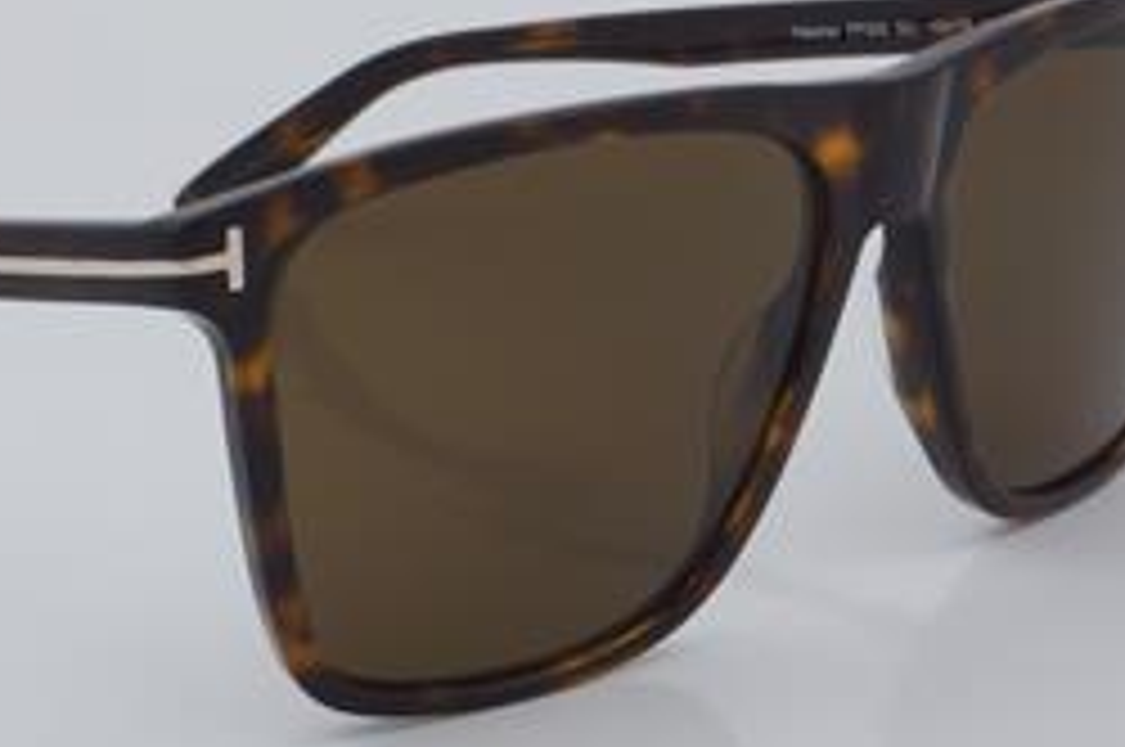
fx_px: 3745
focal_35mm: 120
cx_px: 396
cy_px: 360
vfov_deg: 11.4
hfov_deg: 17.1
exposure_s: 1/4
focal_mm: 50
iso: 100
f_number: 32
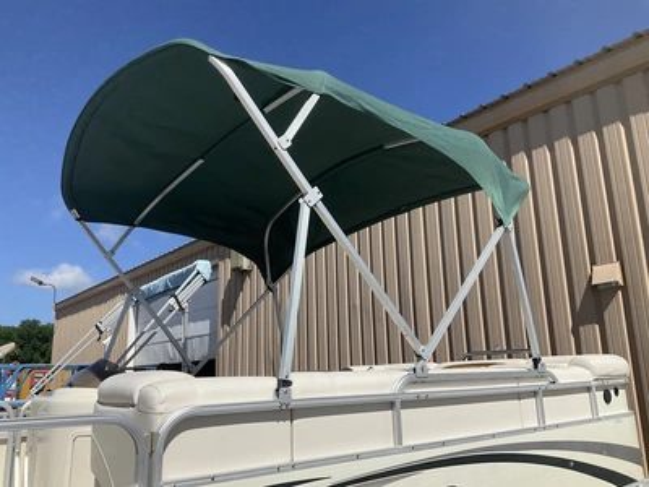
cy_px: 244
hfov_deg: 61.7
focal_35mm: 29
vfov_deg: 48.2
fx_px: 544
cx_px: 324
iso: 25
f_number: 1.8
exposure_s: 1/3534
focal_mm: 3
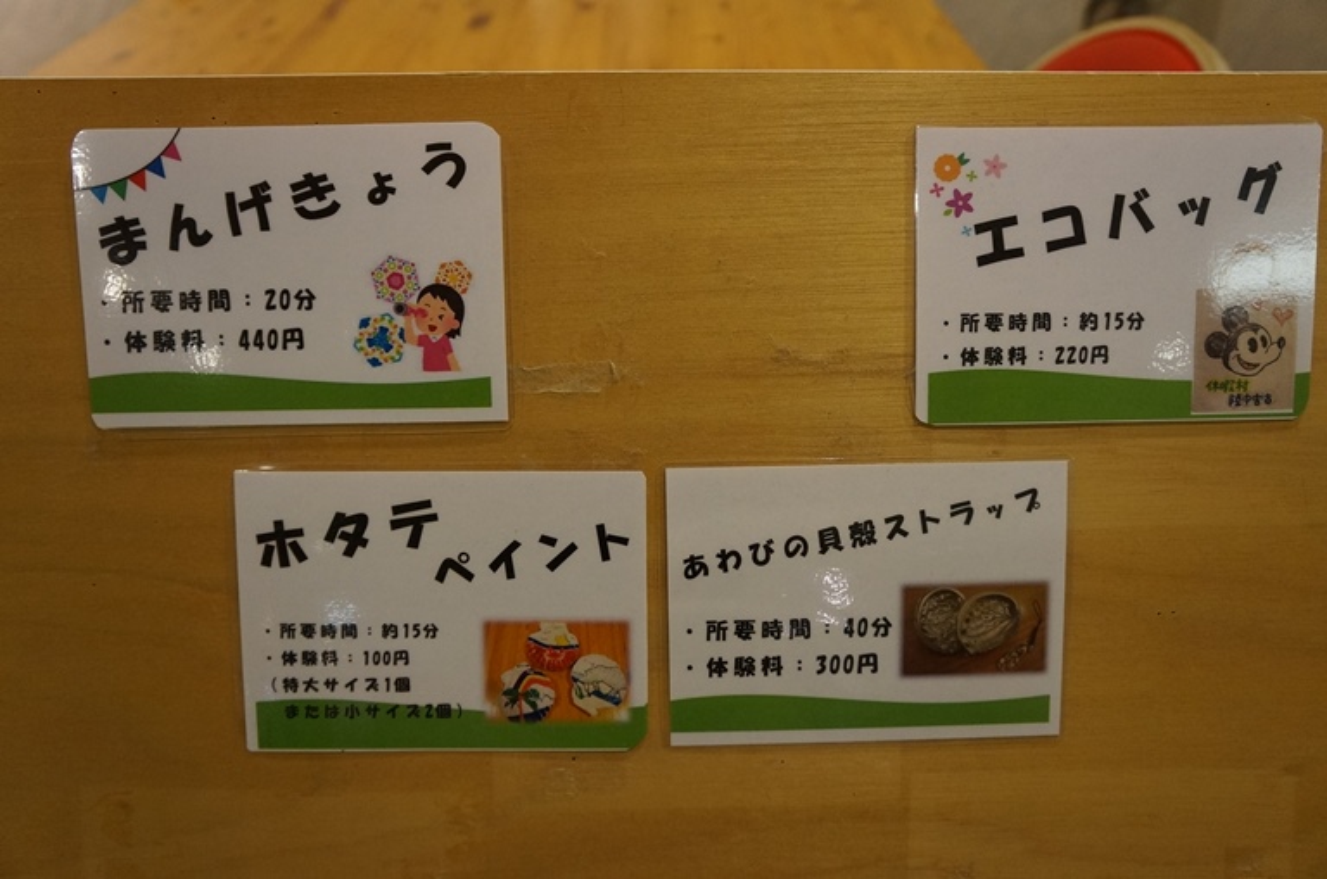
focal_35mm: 32
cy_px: 440
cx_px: 664
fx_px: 1159
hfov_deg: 59.6
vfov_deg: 41.6
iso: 1600
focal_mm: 21
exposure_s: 1/160
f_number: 4
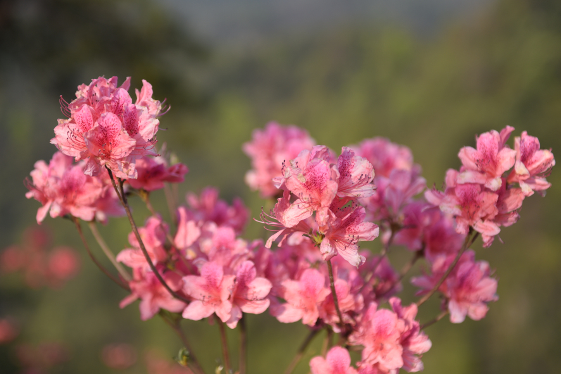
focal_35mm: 79
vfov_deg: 17.3
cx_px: 262
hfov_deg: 25.7
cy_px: 202
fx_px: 1231
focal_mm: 70
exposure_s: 1/1000
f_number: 2.8
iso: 100
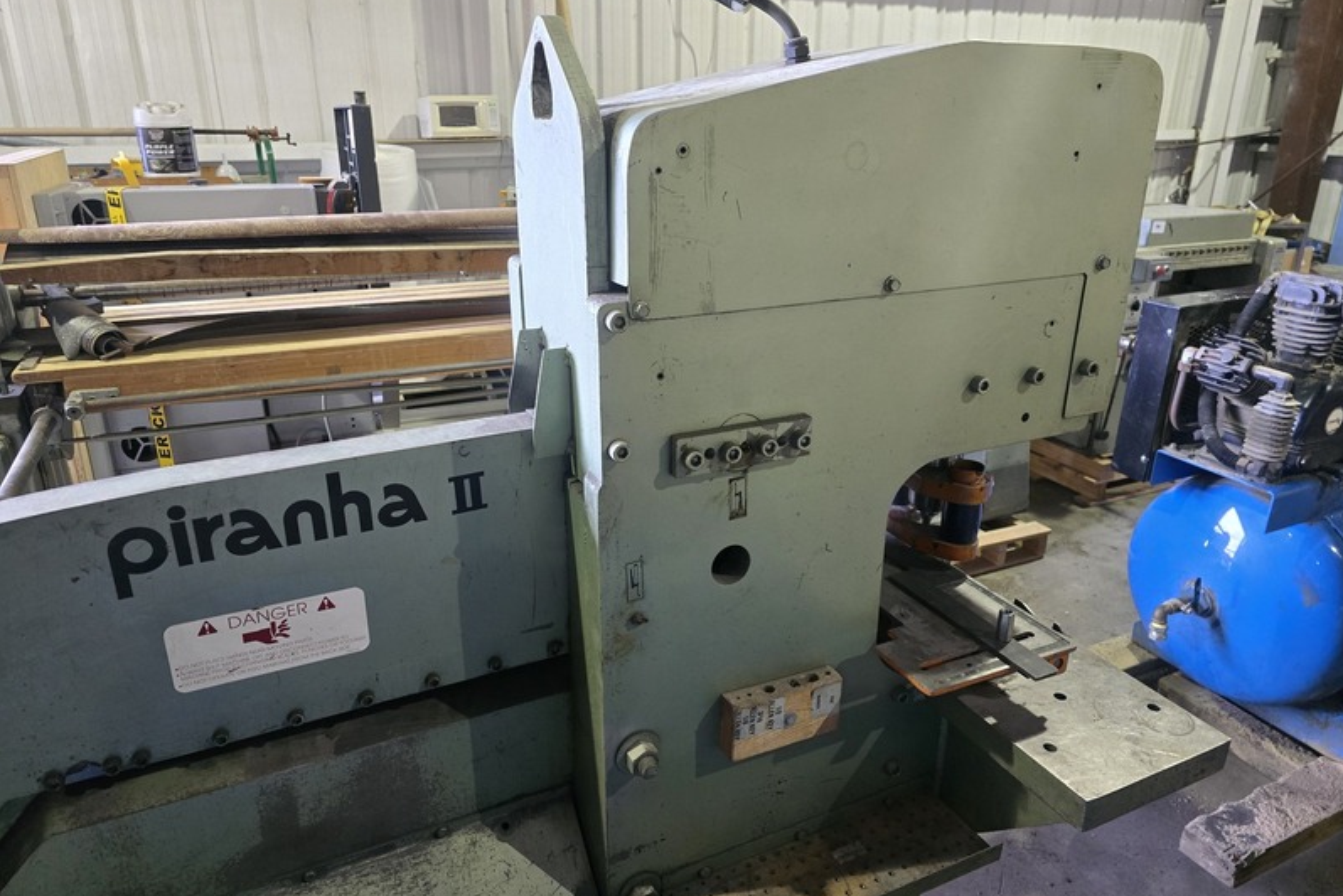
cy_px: 443
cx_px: 672
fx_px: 896
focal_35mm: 24
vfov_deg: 53.2
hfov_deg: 73.7
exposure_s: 1/120
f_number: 1.7
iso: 1000
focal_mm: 6.3
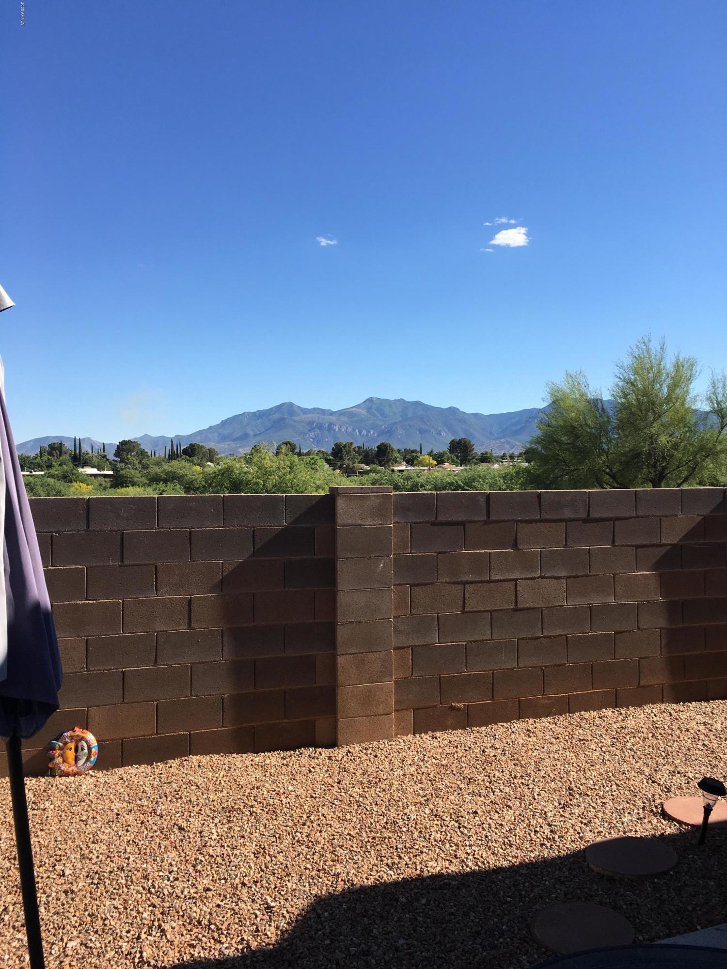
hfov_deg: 48.2
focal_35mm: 29
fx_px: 812
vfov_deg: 61.7
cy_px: 484
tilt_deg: +0.0
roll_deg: +0.2
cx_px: 364
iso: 25
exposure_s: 1/1202
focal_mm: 4.15
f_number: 2.2
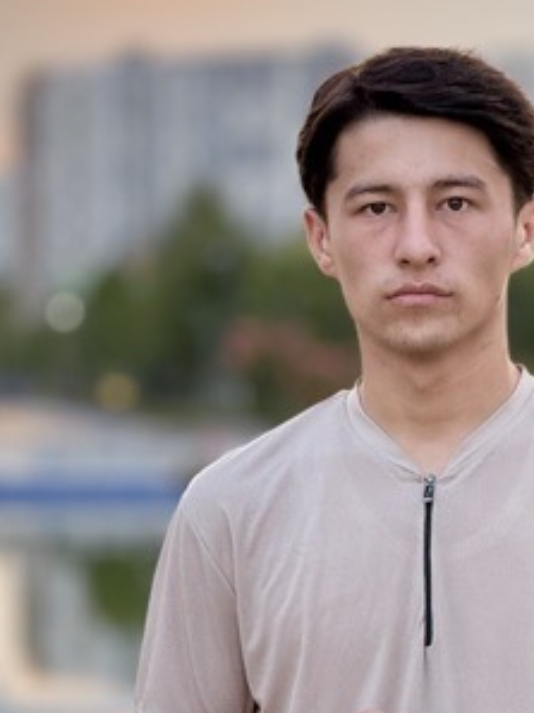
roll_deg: +0.2
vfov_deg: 6.8
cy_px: 634
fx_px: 5973
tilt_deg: -1.9
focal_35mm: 290
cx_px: 445
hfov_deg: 5.1
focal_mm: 15.66
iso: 125
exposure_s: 1/99
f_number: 2.8
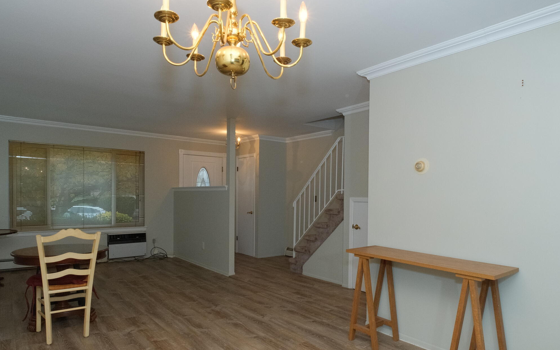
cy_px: 206
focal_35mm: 23
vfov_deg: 52.7
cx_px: 283
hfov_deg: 77.2
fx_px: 351
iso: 1600
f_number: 9
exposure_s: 1/60
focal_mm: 10
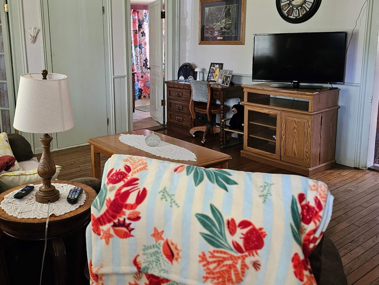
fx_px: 383
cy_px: 115
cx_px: 139
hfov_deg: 52.0
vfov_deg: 40.5
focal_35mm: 35
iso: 500
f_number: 1.7
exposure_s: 1/30
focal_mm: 6.3
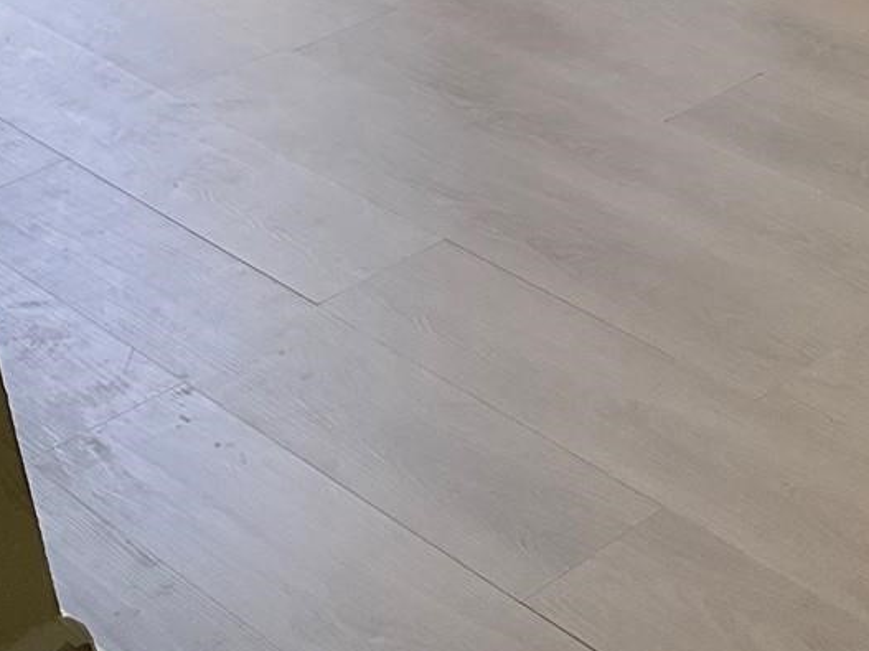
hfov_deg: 19.8
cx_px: 1228
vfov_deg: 16.0
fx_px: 2209
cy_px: -181
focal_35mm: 88
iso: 64
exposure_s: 1/120
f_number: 1.8
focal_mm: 3
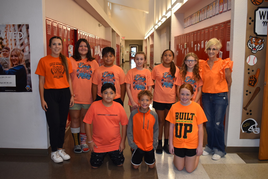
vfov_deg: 36.9
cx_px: 134
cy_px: 90
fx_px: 268
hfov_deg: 53.1
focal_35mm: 36
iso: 800
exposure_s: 1/125
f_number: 3.8
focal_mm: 24
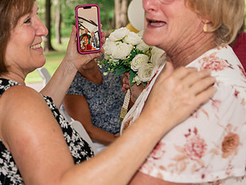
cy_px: 51
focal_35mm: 68
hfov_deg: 28.2
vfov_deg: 21.5
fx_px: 483
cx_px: 64
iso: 200
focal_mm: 36
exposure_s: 1/80
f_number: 2.8
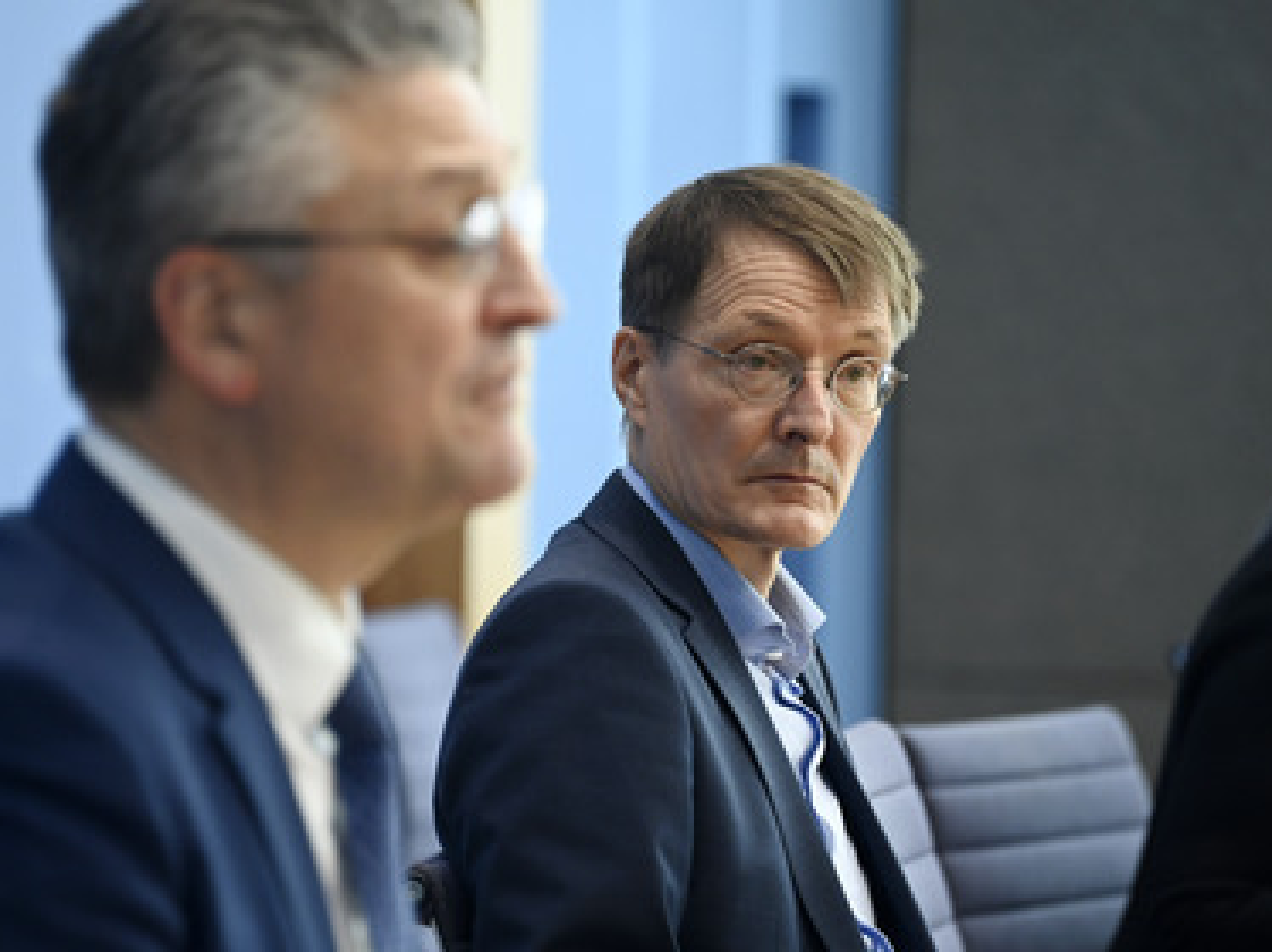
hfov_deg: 5.7
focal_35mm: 348
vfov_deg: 4.3
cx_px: 590
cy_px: 456
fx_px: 12779
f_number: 5.6
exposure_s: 1/320
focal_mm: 300
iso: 2500
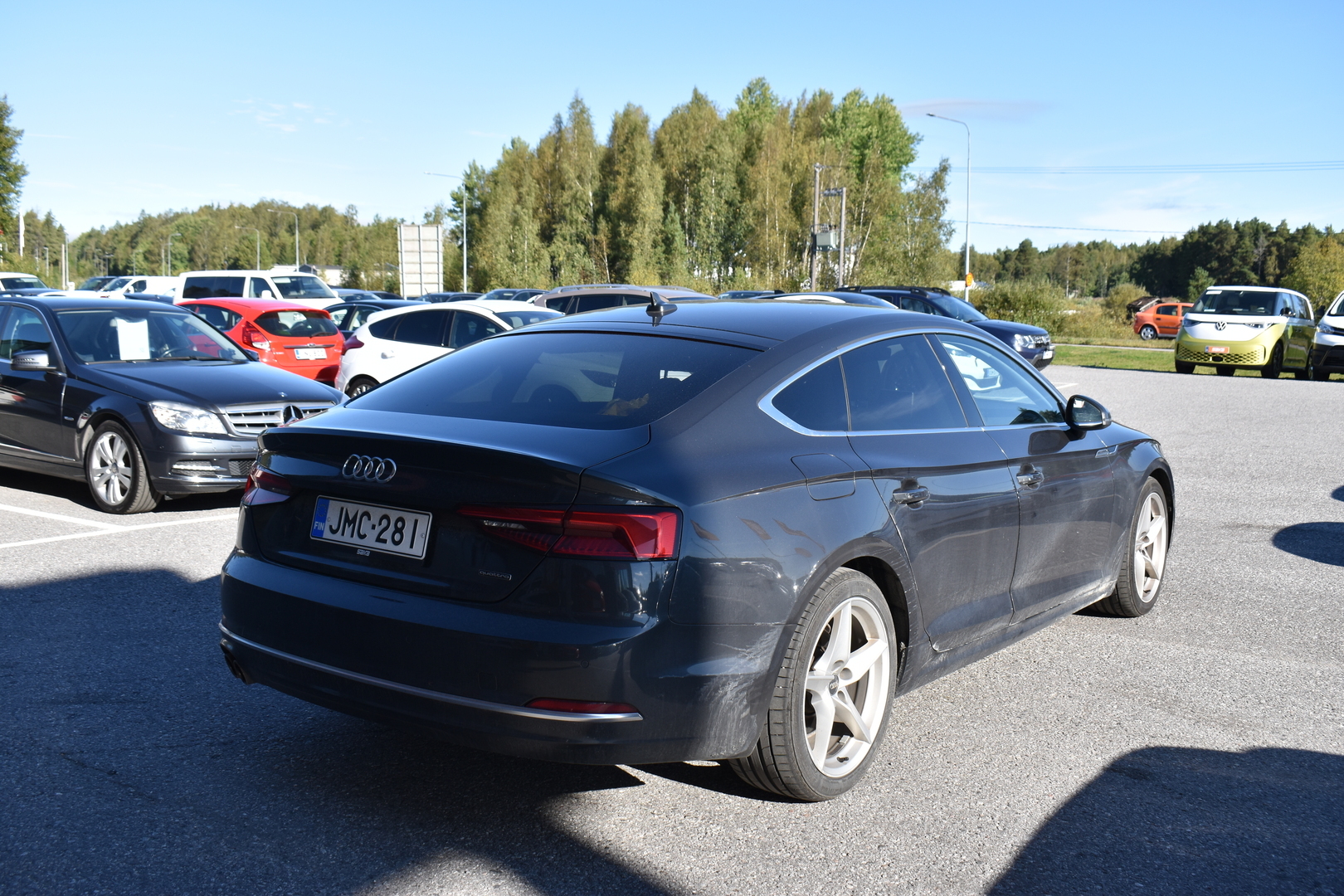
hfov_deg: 55.1
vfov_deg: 38.4
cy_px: 448
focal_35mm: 34
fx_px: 1288
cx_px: 672
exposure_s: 1/350
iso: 200
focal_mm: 23
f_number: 8
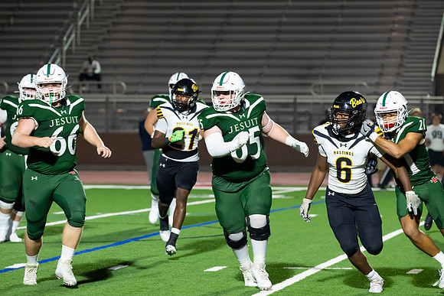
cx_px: 222
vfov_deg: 6.9
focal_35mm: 200
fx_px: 2467
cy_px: 148
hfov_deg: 10.3
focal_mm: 200
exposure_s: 1/500
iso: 10000
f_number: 5.6
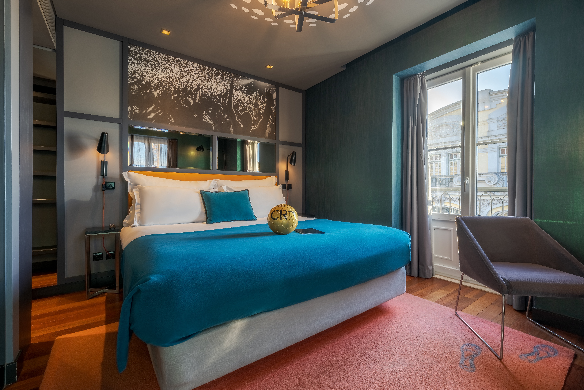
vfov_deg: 73.7
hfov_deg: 96.7
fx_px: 260
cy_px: 195
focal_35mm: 16
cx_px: 292
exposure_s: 1/50
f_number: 9
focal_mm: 16
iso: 100
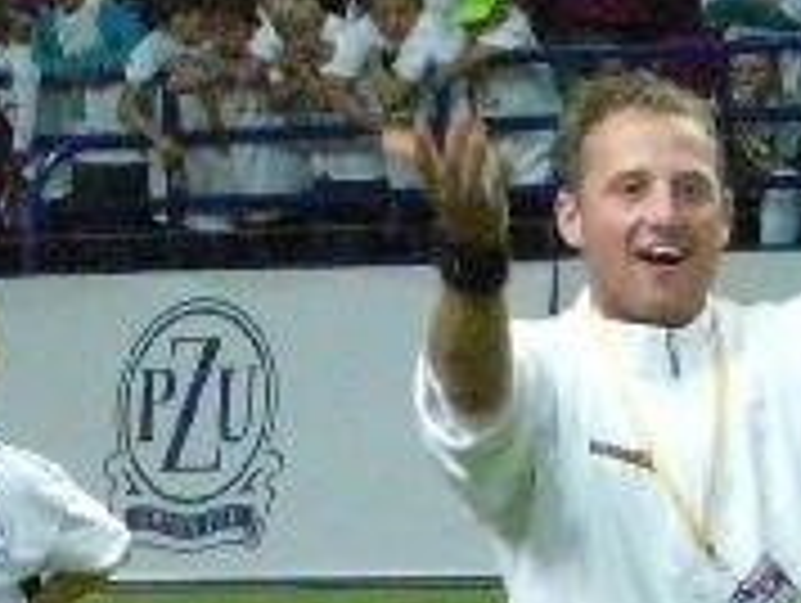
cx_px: -207
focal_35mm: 623
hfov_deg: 3.2
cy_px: 405
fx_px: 14435
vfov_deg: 2.4
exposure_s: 1/125
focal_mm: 18
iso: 800
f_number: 3.6
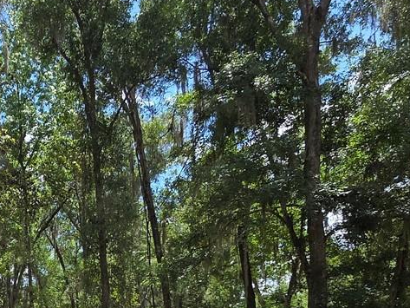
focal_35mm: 44
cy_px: 396
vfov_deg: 27.6
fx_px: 521
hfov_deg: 36.4
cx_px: -40
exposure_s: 1/670
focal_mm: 1.7
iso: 25
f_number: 2.2
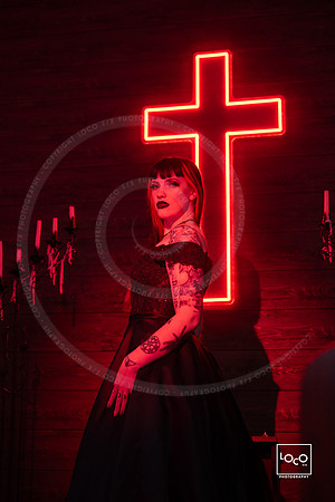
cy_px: 251
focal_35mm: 66
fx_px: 921
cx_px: 168
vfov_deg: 30.5
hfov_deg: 20.6
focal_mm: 66
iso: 1600
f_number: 2.4
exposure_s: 1/200
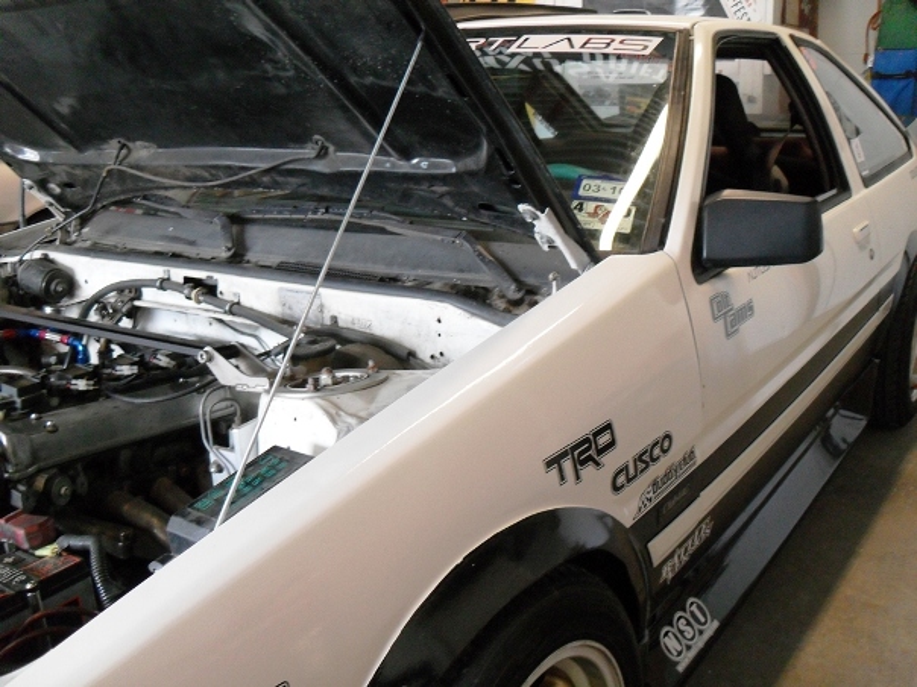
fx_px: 927
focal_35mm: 35
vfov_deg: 40.7
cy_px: 344
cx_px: 458
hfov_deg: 52.6
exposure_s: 1/45
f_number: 2.8
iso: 200
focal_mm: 6.2
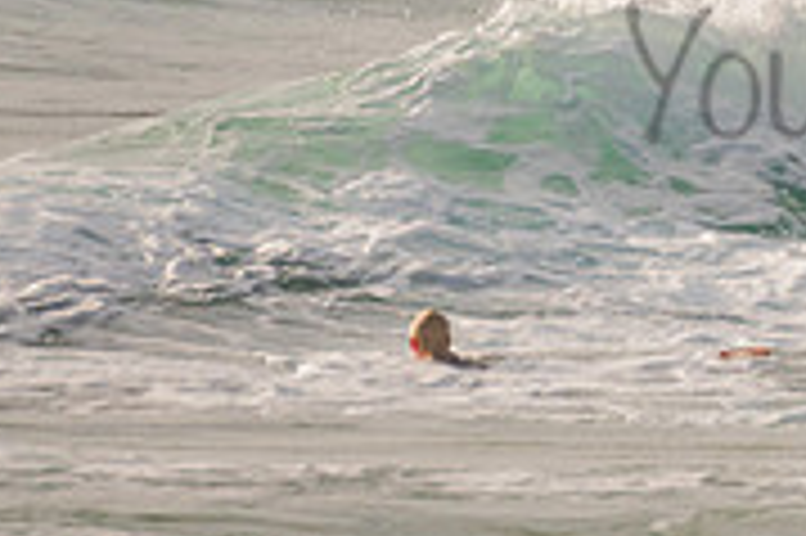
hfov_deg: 1.0
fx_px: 44423
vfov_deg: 0.7
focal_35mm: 1986
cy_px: 8
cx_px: 1058
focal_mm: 500
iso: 160
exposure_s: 1/2000
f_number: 5.6
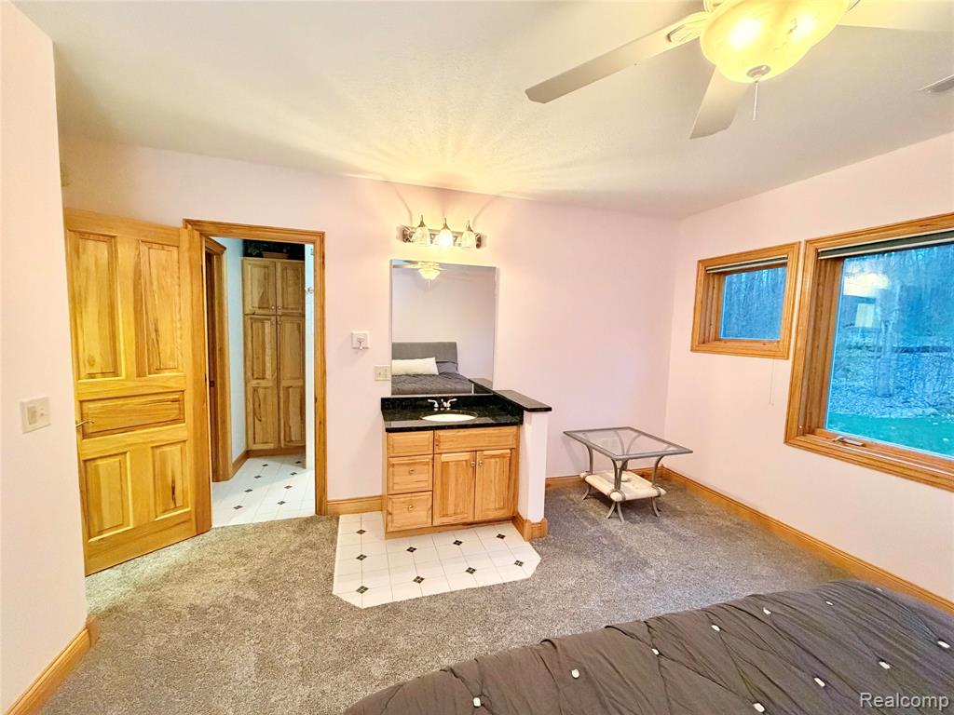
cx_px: 477
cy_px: 358
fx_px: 386
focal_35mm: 14
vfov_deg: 85.7
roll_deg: -1.4
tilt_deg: -4.5
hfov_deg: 102.1
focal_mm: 2.22
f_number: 2.2
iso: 800
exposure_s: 1/60
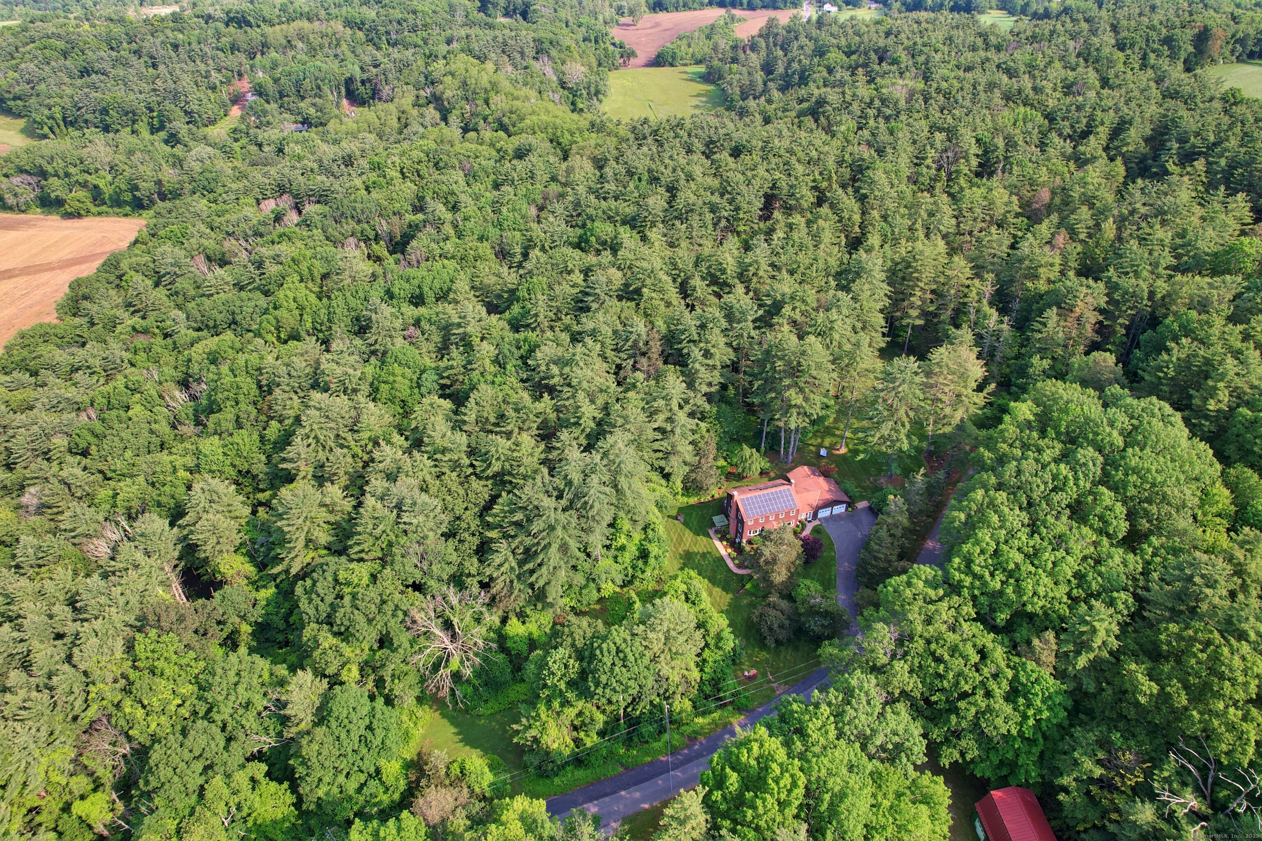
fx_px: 771
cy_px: 420
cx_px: 631
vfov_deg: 57.2
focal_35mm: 22
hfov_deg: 78.6
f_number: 2.8
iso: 100
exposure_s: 1/60
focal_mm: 8.4
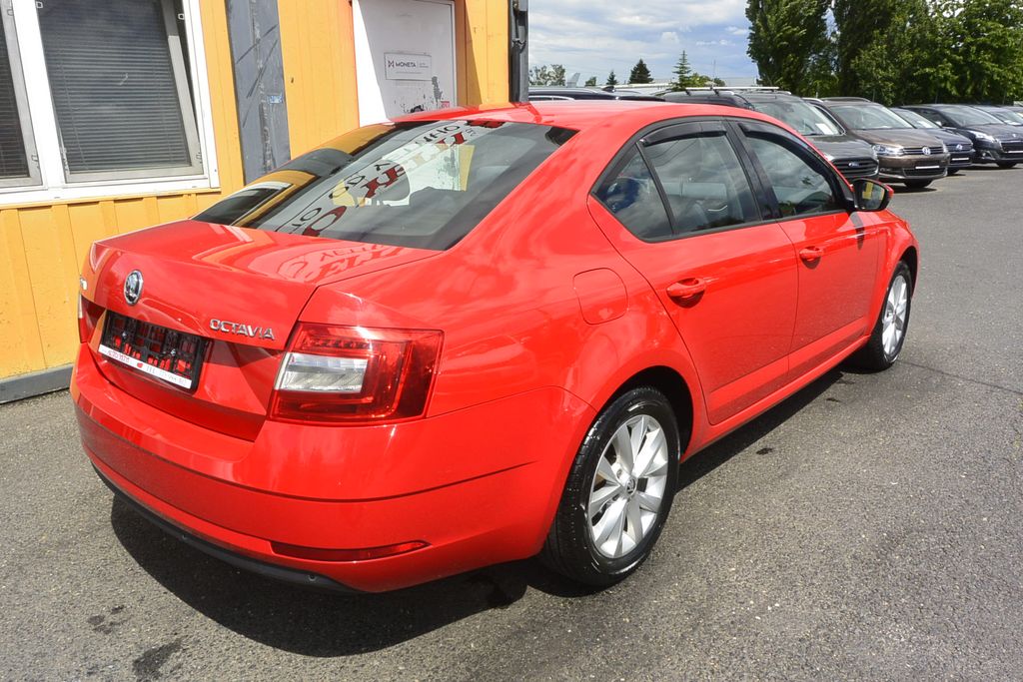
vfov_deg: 47.9
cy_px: 341
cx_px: 512
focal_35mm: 27
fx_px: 767
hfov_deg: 67.4
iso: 160
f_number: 10
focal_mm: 10
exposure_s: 1/250
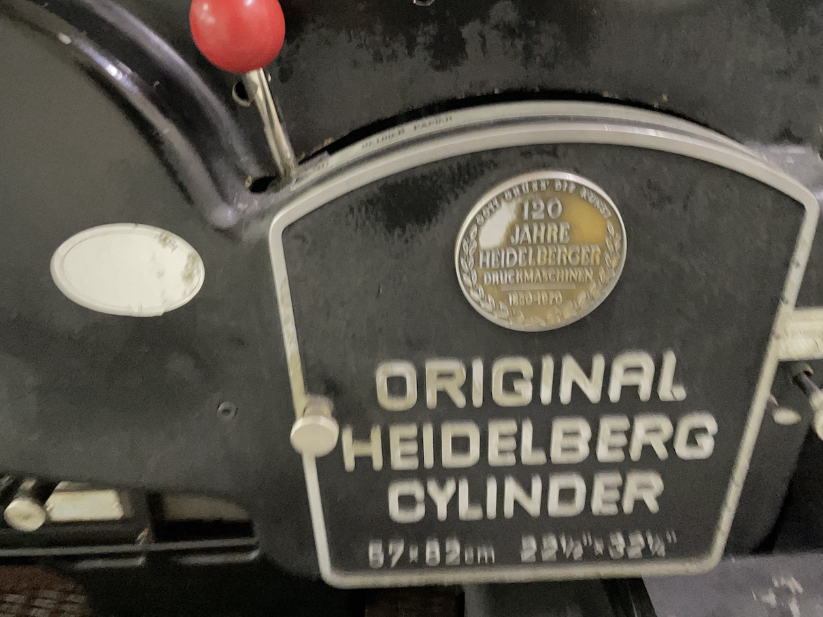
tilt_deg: -32.6
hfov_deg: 67.3
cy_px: 308
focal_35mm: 26
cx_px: 412
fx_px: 618
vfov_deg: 53.0
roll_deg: +1.6
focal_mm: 4.2
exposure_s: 1/17
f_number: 1.6
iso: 1000
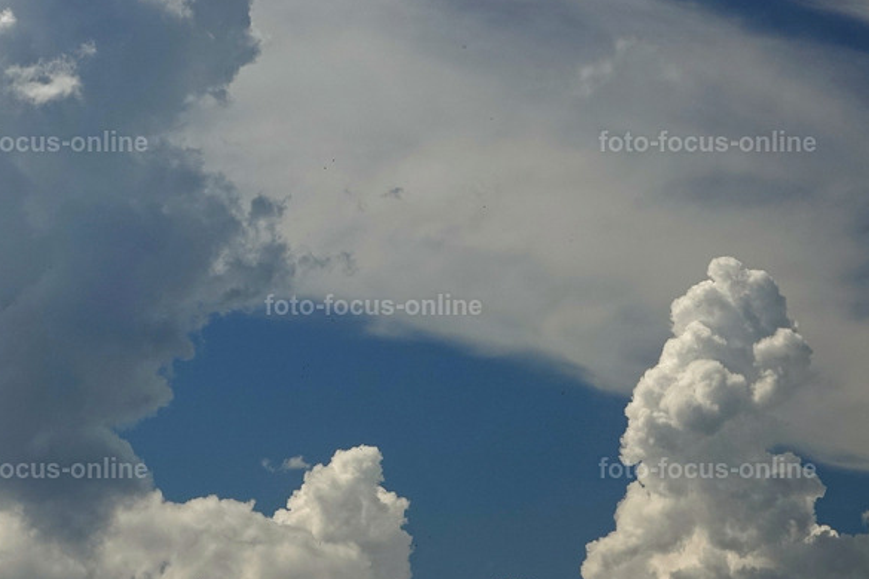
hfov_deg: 13.3
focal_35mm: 154
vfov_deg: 8.9
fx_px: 3717
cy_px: 272
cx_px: 312
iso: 100
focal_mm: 32.39
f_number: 4.5
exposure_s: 1/1000
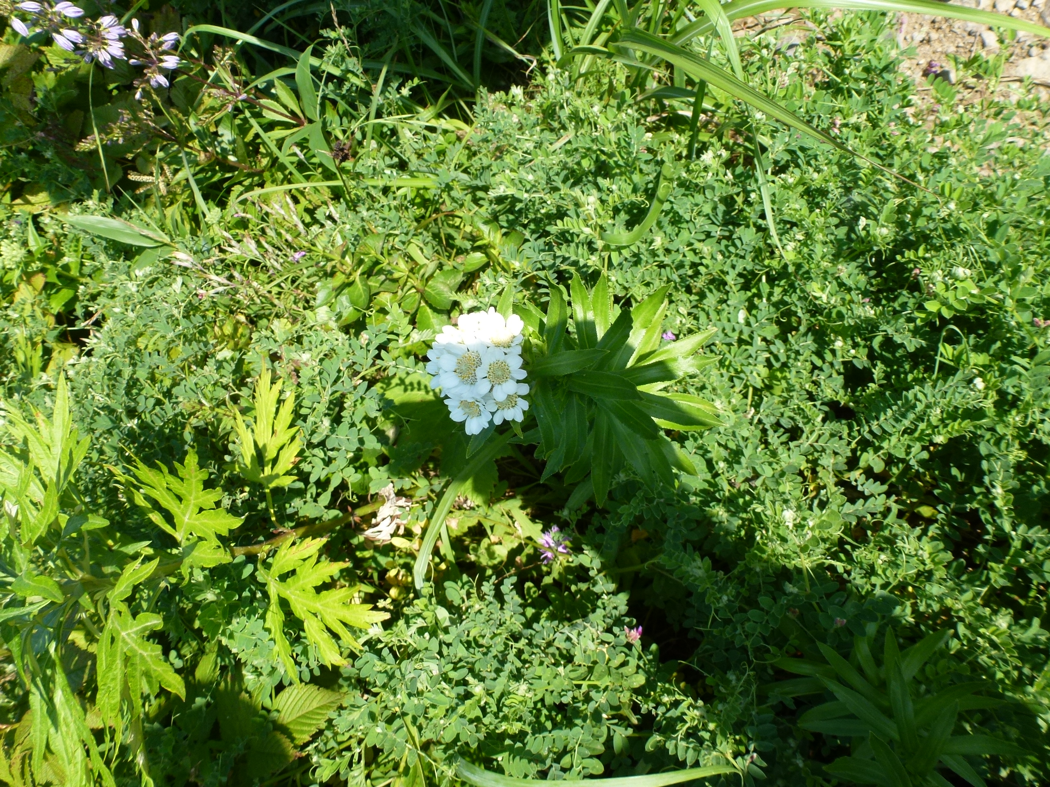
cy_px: 394
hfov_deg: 71.6
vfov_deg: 56.8
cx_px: 525
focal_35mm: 24
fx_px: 728
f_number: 4
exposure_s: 1/320
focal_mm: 4.3
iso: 100
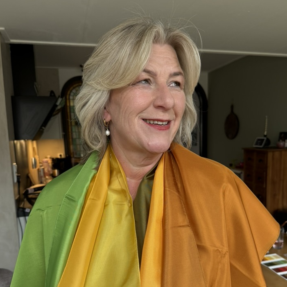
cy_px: 180
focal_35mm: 31
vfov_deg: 52.0
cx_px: 153
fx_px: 291
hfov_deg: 52.5
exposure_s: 1/121
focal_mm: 6.76
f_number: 1.78
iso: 100
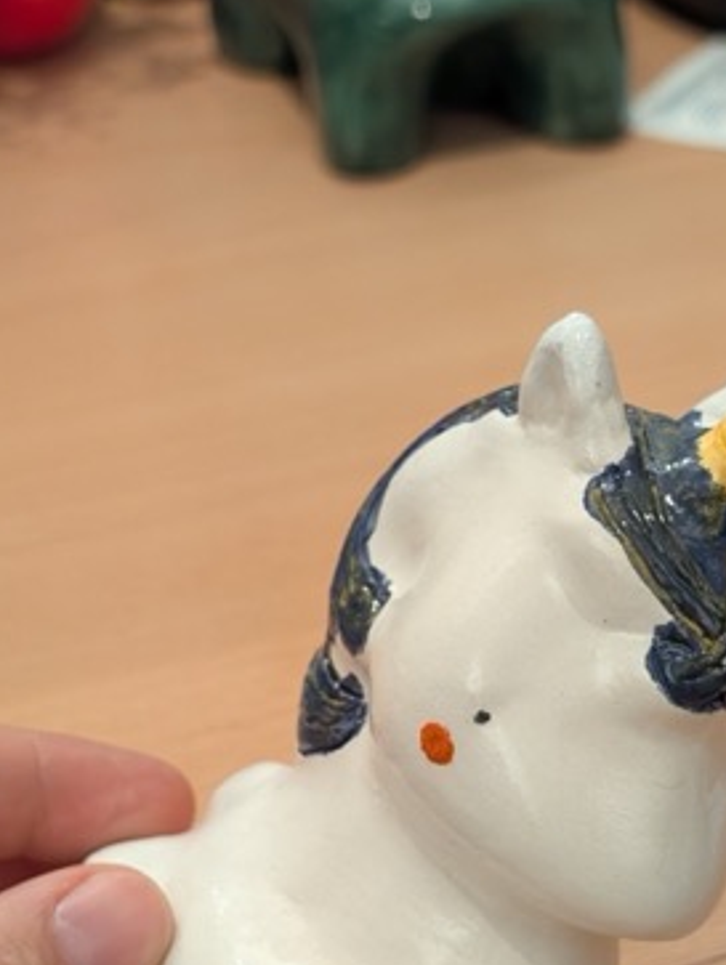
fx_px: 2261
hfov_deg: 18.2
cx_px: 527
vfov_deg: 23.8
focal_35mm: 81
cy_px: 736
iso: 250
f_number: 1.68
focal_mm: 6.9
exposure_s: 1/25
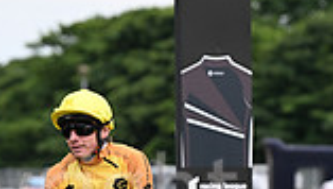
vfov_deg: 1.9
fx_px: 5635
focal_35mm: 637
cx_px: 108
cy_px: 328
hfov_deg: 3.4
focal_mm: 165
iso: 1250
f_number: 4.5
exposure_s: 1/1250
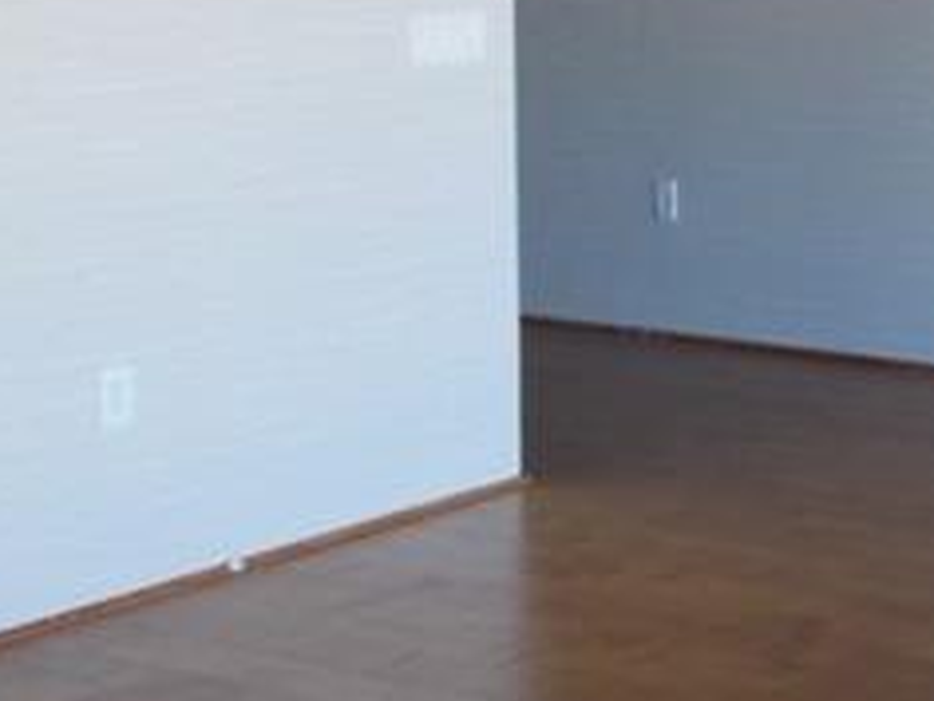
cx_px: 1373
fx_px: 2374
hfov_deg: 19.6
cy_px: 51
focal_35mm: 88
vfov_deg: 16.5
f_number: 3.2
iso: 160
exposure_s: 1/25
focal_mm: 4.6
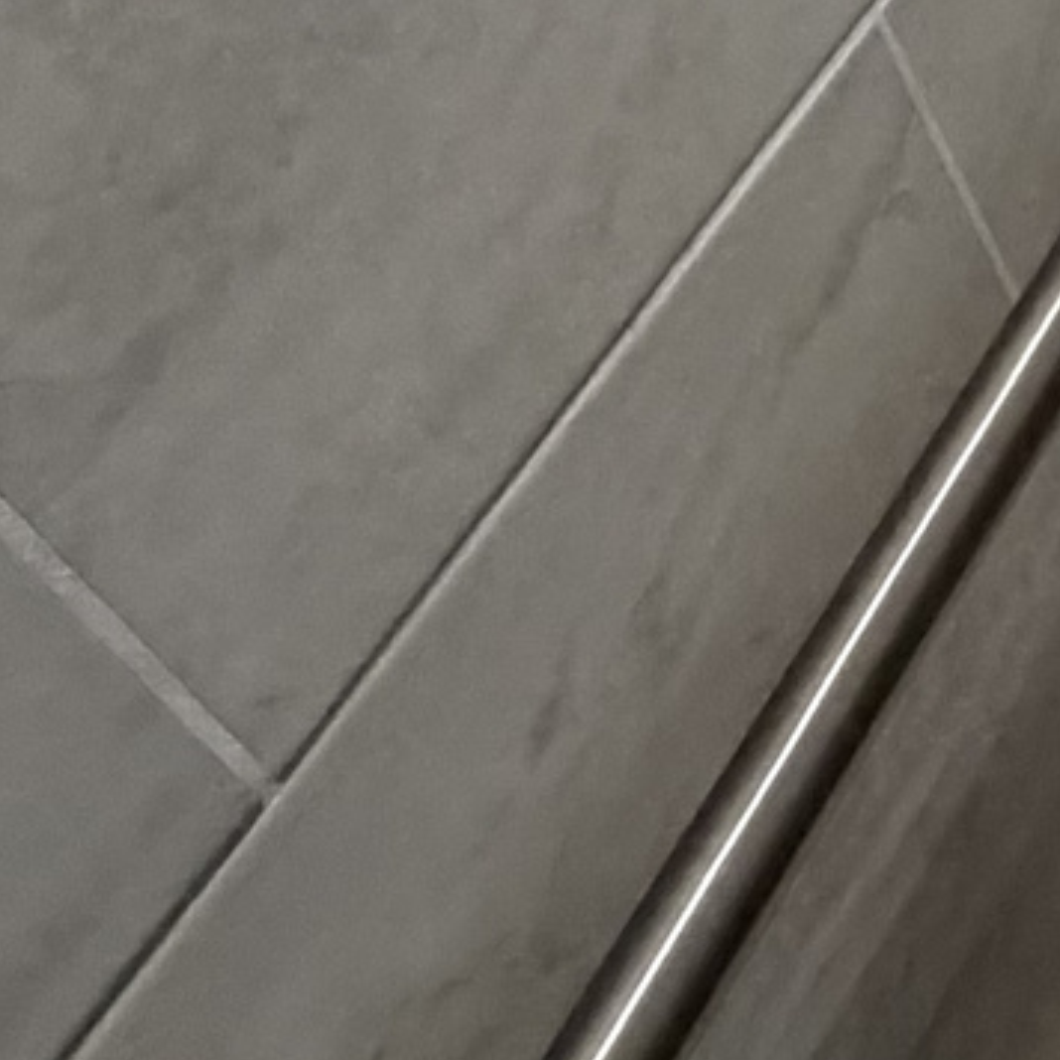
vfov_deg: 22.9
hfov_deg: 18.2
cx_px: 1903
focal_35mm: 75
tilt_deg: -46.0
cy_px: 345
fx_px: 2598
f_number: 2.2
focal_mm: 2.22
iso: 640
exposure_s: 1/60
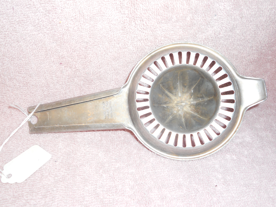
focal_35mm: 32
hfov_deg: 56.8
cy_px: 104
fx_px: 255
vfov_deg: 44.2
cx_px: 138
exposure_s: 1/25
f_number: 3.5
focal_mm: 5.8
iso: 80
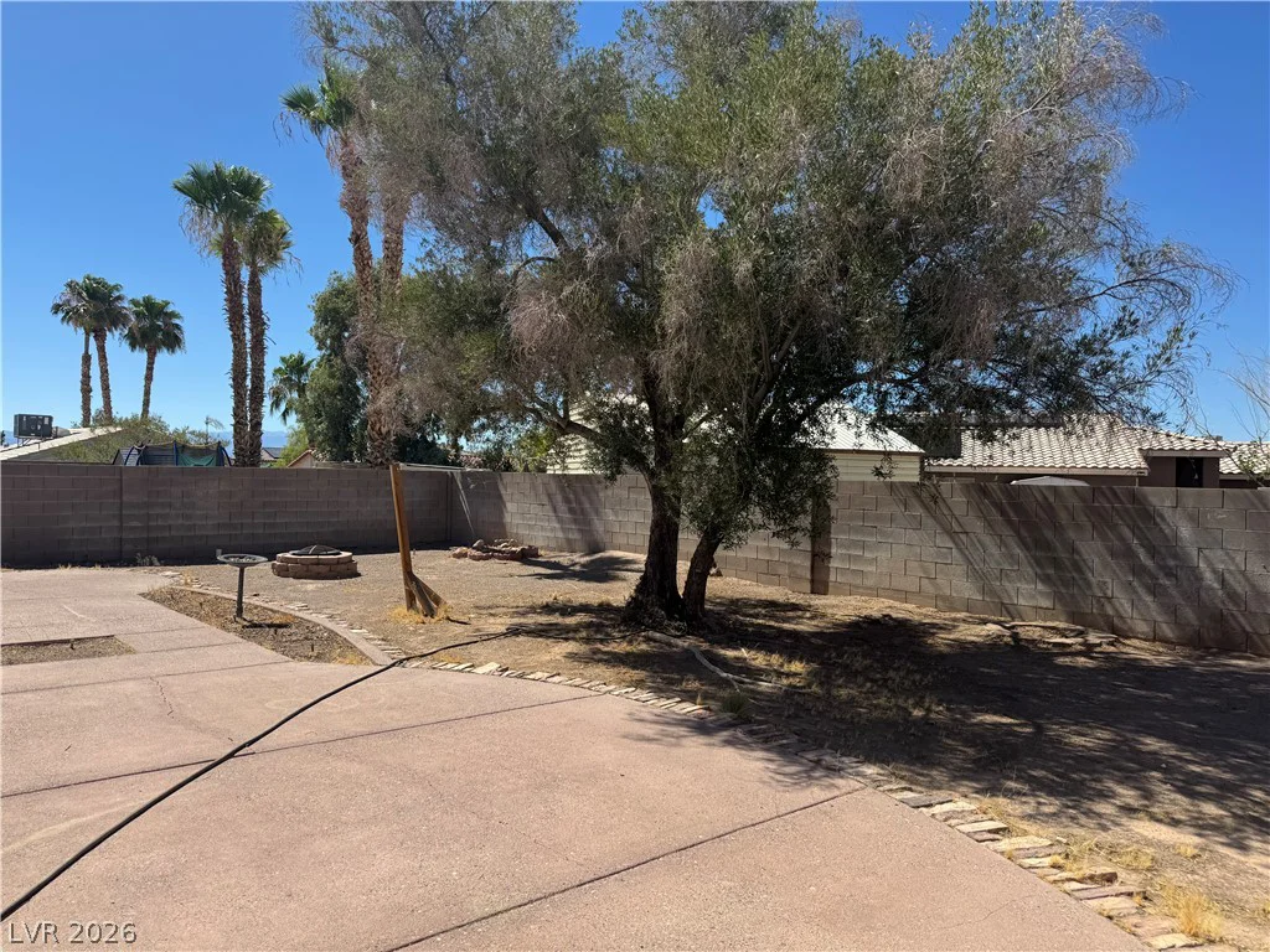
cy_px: 476
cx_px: 635
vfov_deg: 56.8
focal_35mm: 24
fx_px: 881
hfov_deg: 71.6
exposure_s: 1/4049
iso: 80
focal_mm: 6.76
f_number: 1.78
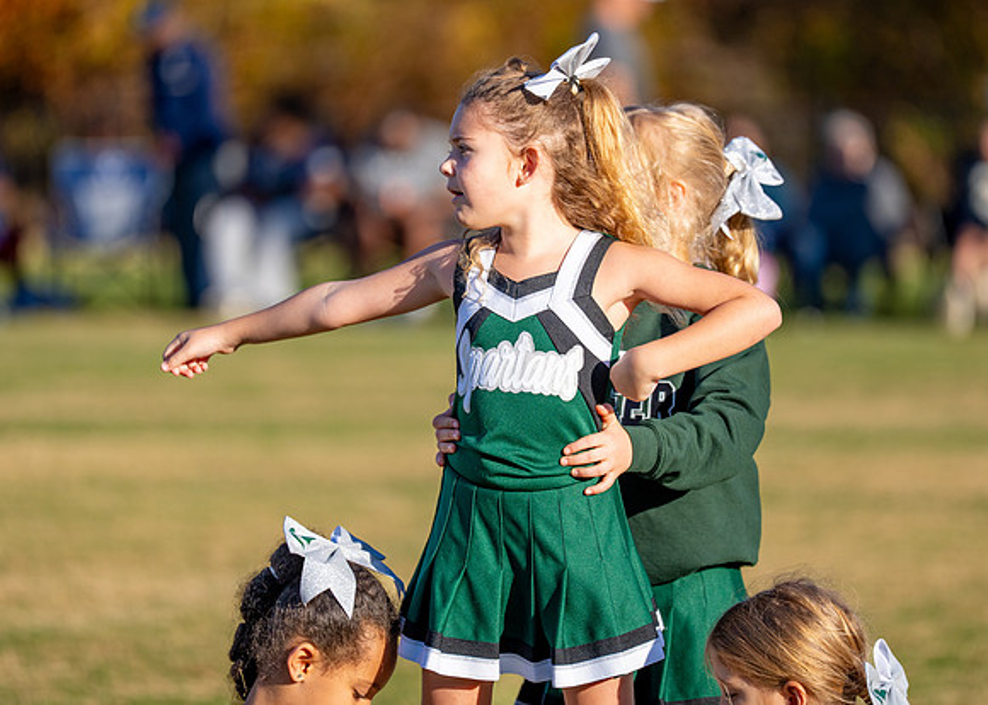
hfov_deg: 8.2
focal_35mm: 245
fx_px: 6876
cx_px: 535
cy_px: 303
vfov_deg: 5.9
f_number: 2.8
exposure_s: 1/4000
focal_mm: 191
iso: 250
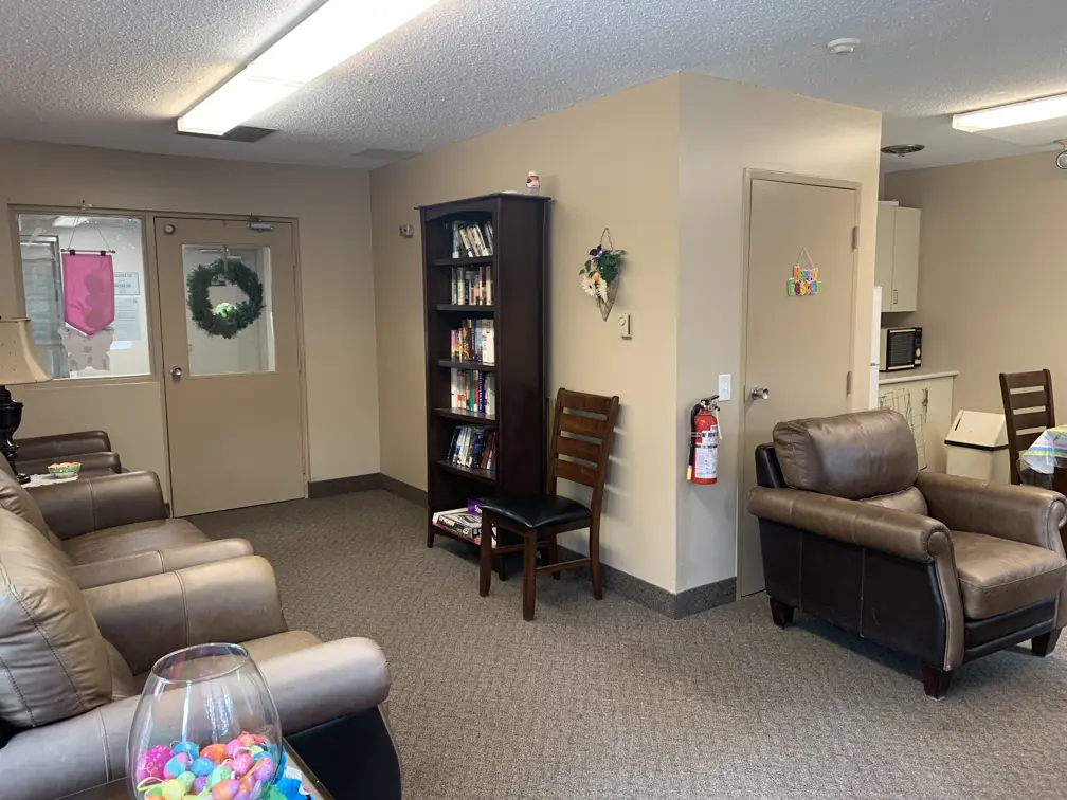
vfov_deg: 53.1
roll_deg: +0.9
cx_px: 534
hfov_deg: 67.3
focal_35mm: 26
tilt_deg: -6.6
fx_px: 801
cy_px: 400
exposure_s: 1/60
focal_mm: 4.25
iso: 125
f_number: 1.8
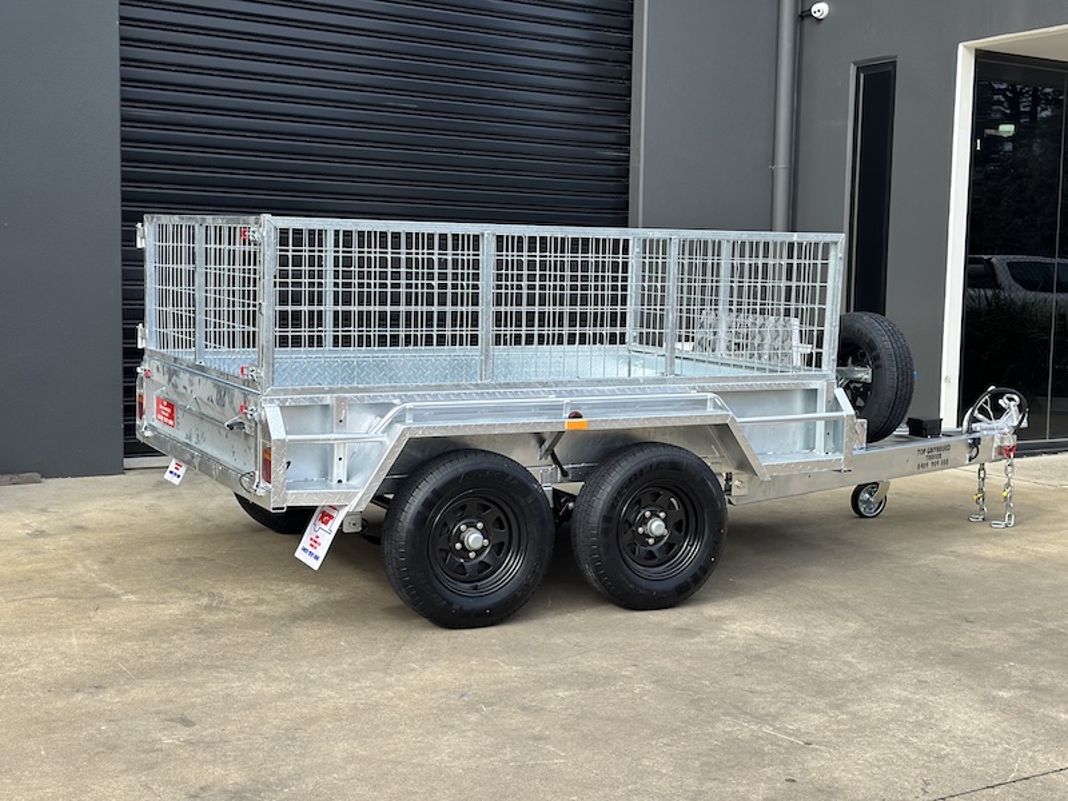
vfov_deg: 30.3
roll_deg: -0.7
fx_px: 1481
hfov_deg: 39.7
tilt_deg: -3.9
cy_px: 400
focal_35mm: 48
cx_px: 534
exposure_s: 1/1695
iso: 80
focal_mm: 6.86
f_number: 1.78
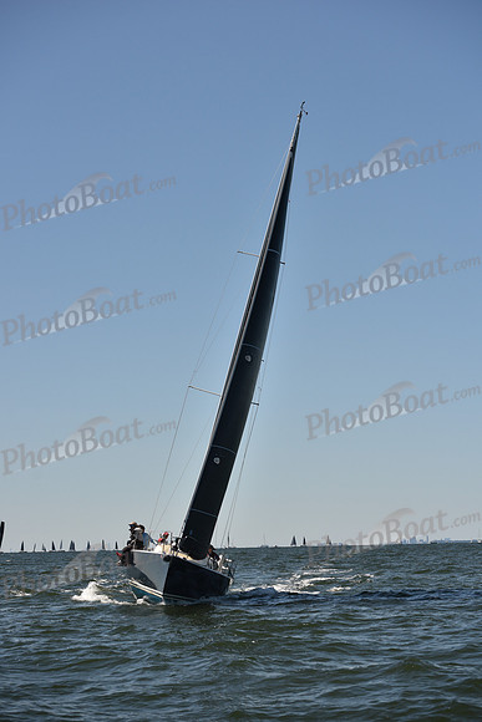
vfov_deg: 28.8
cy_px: 361
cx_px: 241
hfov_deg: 19.5
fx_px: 1405
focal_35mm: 70
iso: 250
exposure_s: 1/1250
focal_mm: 70
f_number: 5
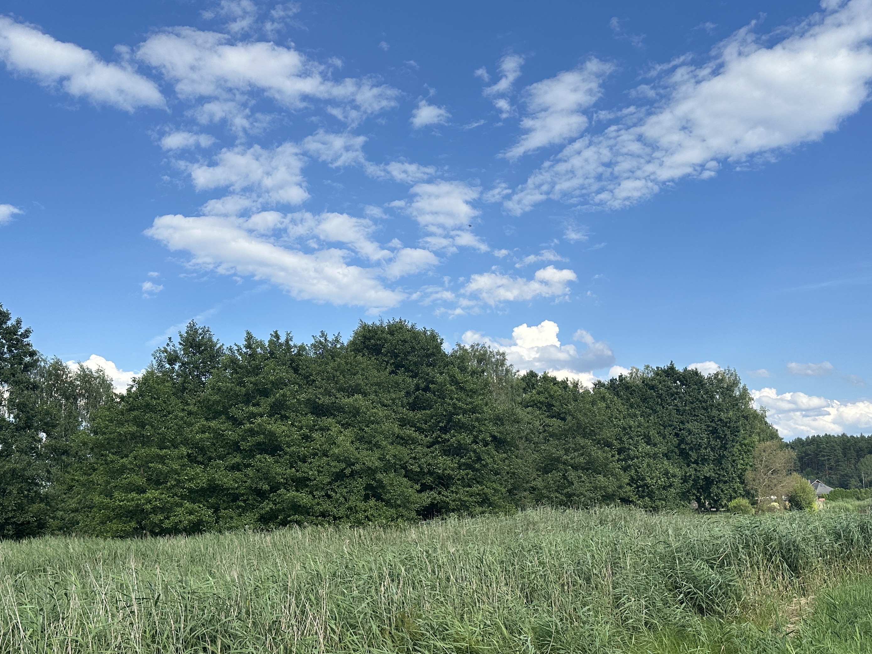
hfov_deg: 52.6
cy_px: 451
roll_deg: +1.6
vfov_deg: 40.1
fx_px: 882
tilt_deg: +3.8
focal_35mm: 35
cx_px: 423
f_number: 1.78
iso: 80
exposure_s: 1/3597
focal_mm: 6.86
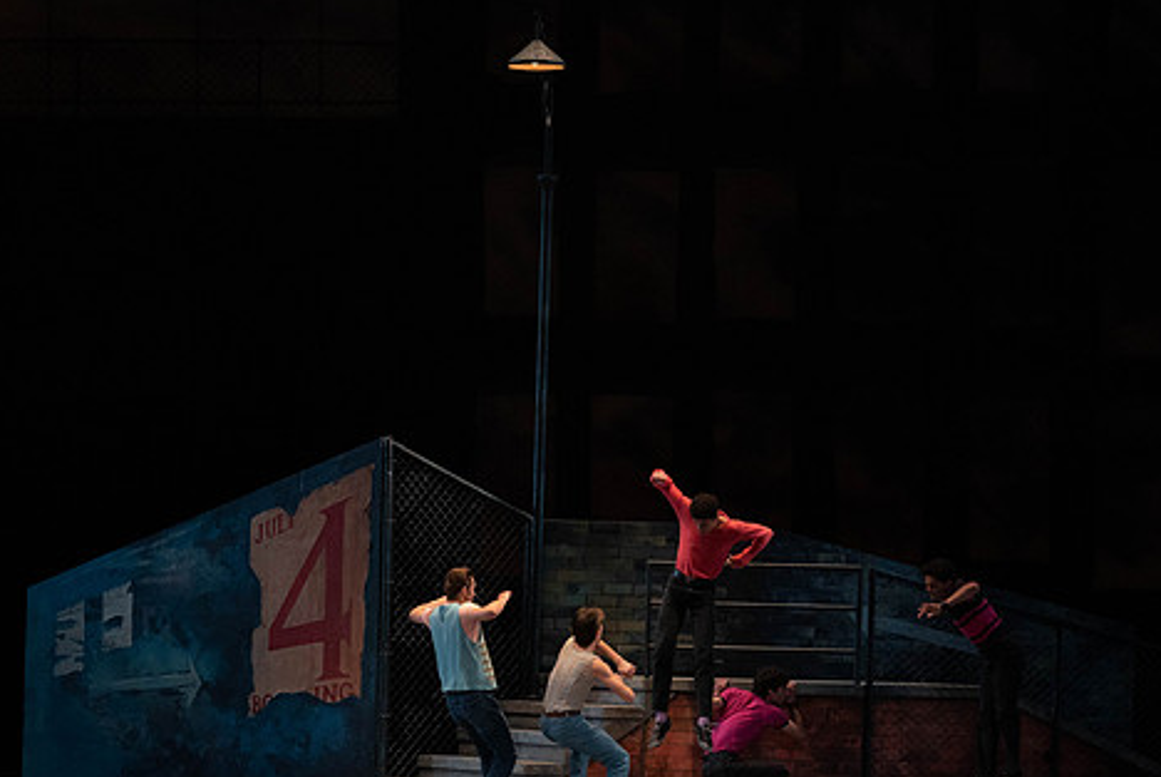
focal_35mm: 130
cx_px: 558
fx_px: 4196
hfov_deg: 15.8
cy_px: 453
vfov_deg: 10.6
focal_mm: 105
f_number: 4.5
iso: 3200
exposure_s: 1/400
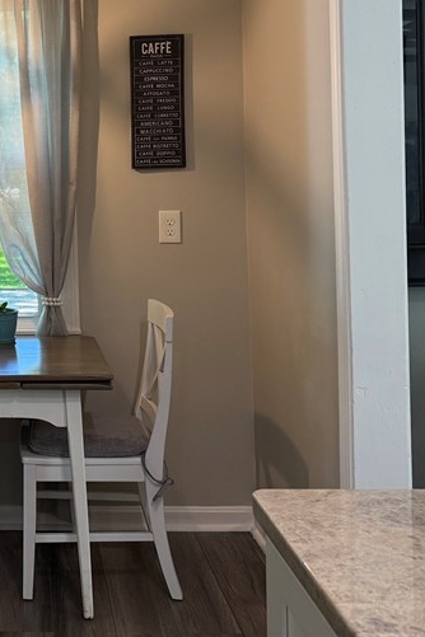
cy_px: 196
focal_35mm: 51
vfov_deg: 38.3
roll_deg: +1.4
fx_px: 903
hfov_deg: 24.6
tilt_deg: +0.2
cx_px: -45
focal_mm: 6.76
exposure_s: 1/130
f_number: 1.78
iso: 200
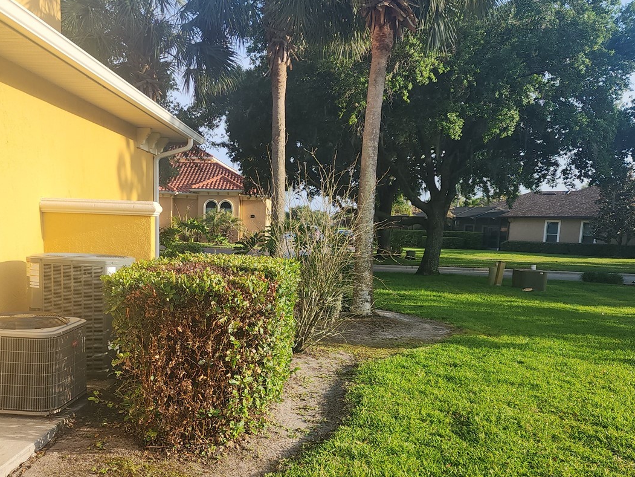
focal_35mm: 35
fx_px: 642
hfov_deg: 52.4
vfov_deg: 40.1
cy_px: 328
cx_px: 269
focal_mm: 6.4
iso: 12
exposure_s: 1/497
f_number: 1.8
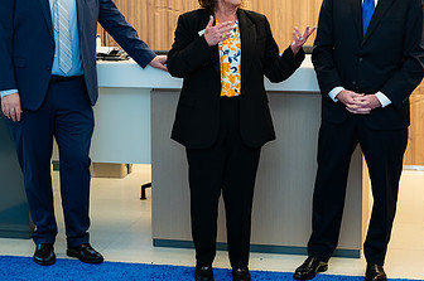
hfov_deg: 26.0
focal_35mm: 78
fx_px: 917
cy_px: 82
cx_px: 210
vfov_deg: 17.4
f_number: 3.5
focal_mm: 43
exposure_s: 1/200
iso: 640
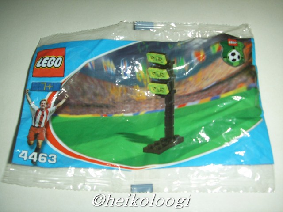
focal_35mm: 39
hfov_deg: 47.9
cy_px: 106
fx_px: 319
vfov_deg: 36.8
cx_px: 142
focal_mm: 6.6
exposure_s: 1/45
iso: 100
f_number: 3.5
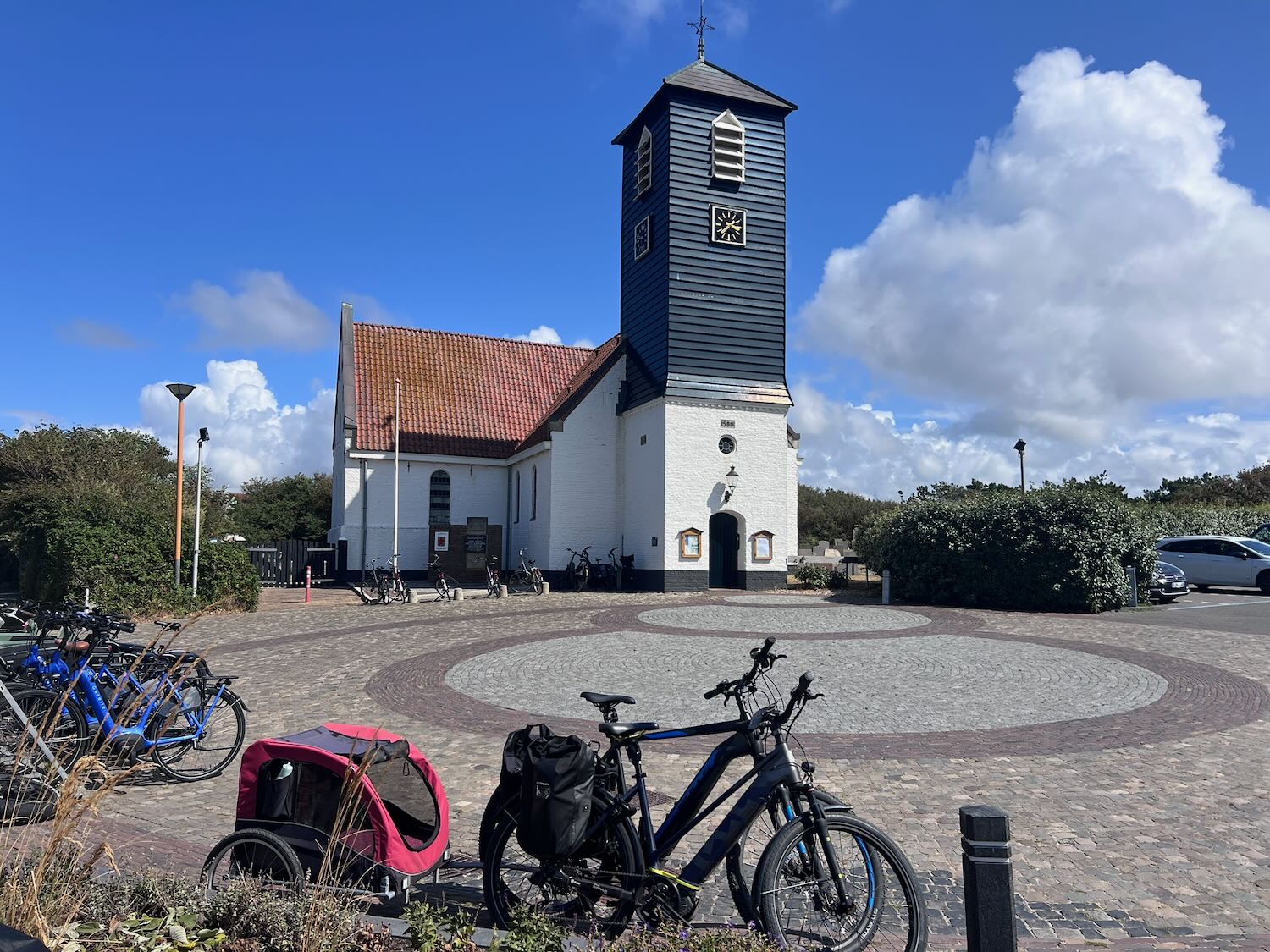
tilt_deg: +5.0
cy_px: 476
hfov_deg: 67.3
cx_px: 635
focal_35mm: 26
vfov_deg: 53.1
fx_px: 954
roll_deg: -0.8
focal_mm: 5.7
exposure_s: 1/6579
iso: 50
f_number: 1.5
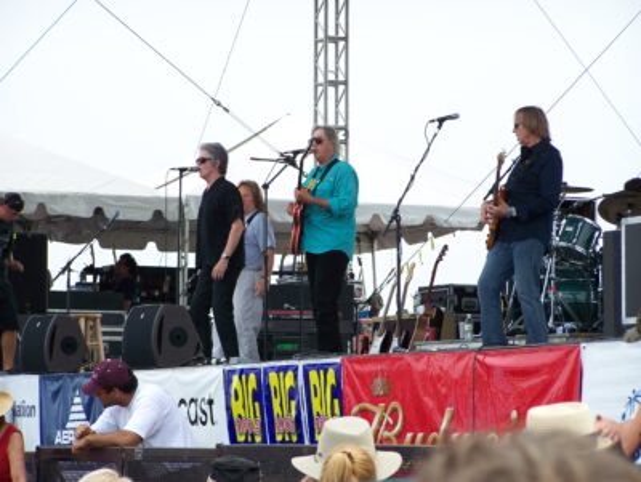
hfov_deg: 11.7
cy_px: 241
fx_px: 3133
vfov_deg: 8.8
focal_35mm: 169
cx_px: 320
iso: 80
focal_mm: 28
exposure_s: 1/500
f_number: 3.2
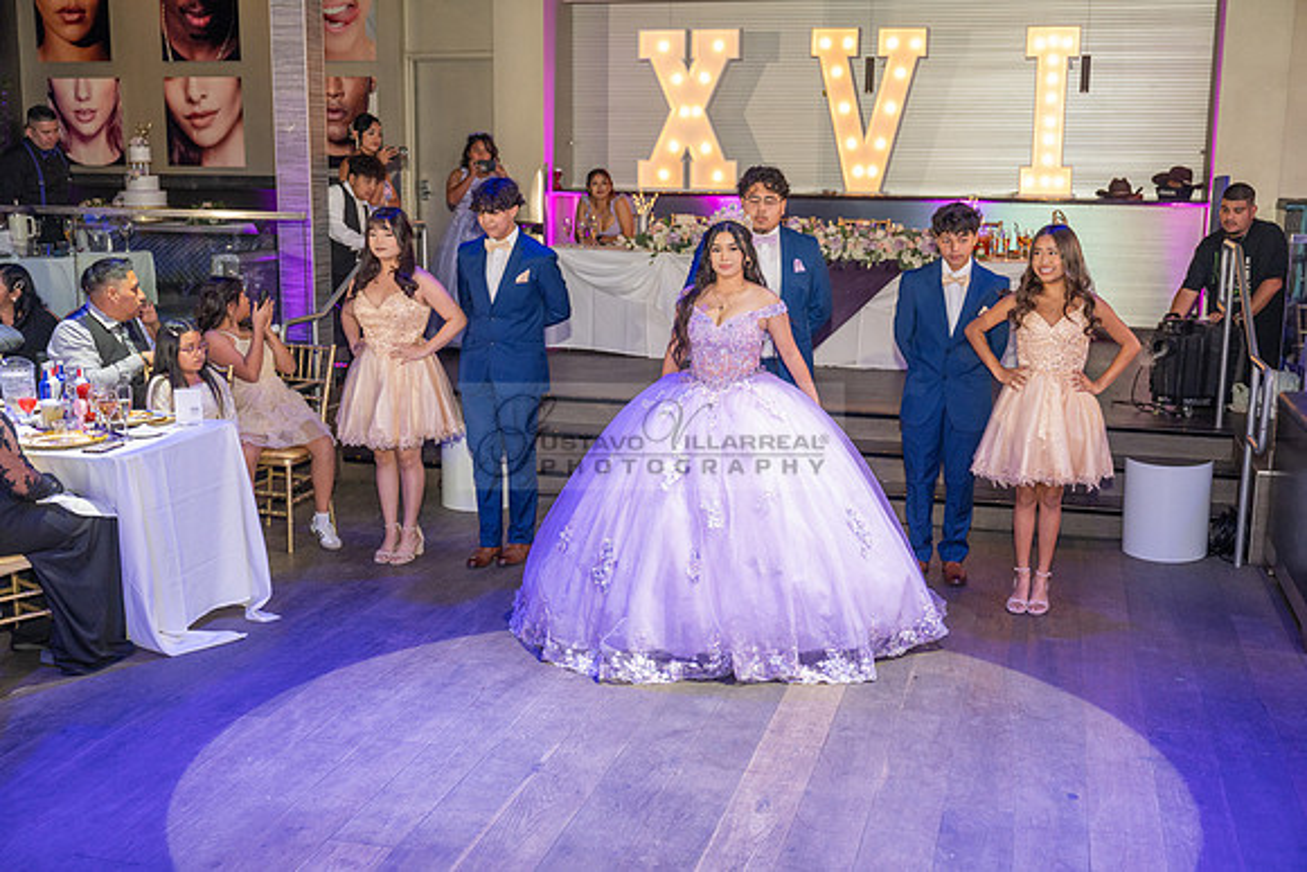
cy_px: 436
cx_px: 654
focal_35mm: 40
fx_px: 1452
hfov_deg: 48.4
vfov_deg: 33.4
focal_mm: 40
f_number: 3.5
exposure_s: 1/125
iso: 1000
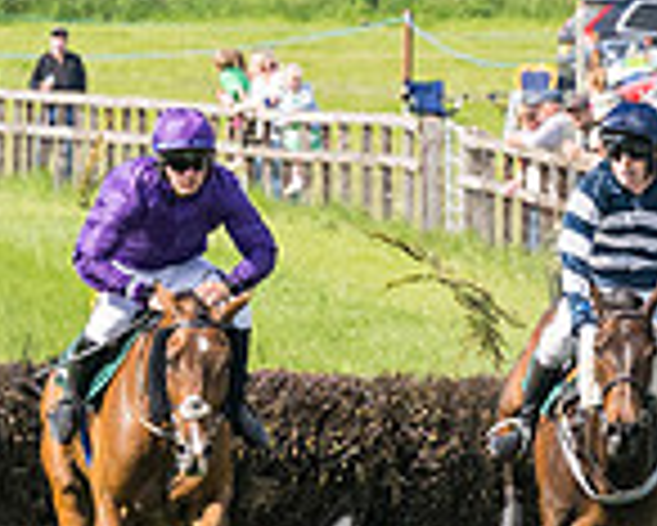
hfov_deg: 1.4
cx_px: 752
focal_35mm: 1400
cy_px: 425
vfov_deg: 1.1
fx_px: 27241
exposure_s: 1/2000
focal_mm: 160
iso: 400
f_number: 5
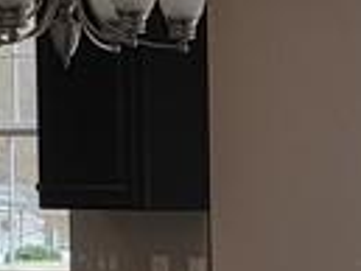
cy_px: 355
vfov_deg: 7.1
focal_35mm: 206
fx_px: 2150
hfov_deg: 9.3
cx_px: 579
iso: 50
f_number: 2.4
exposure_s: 1/120
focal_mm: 4.3
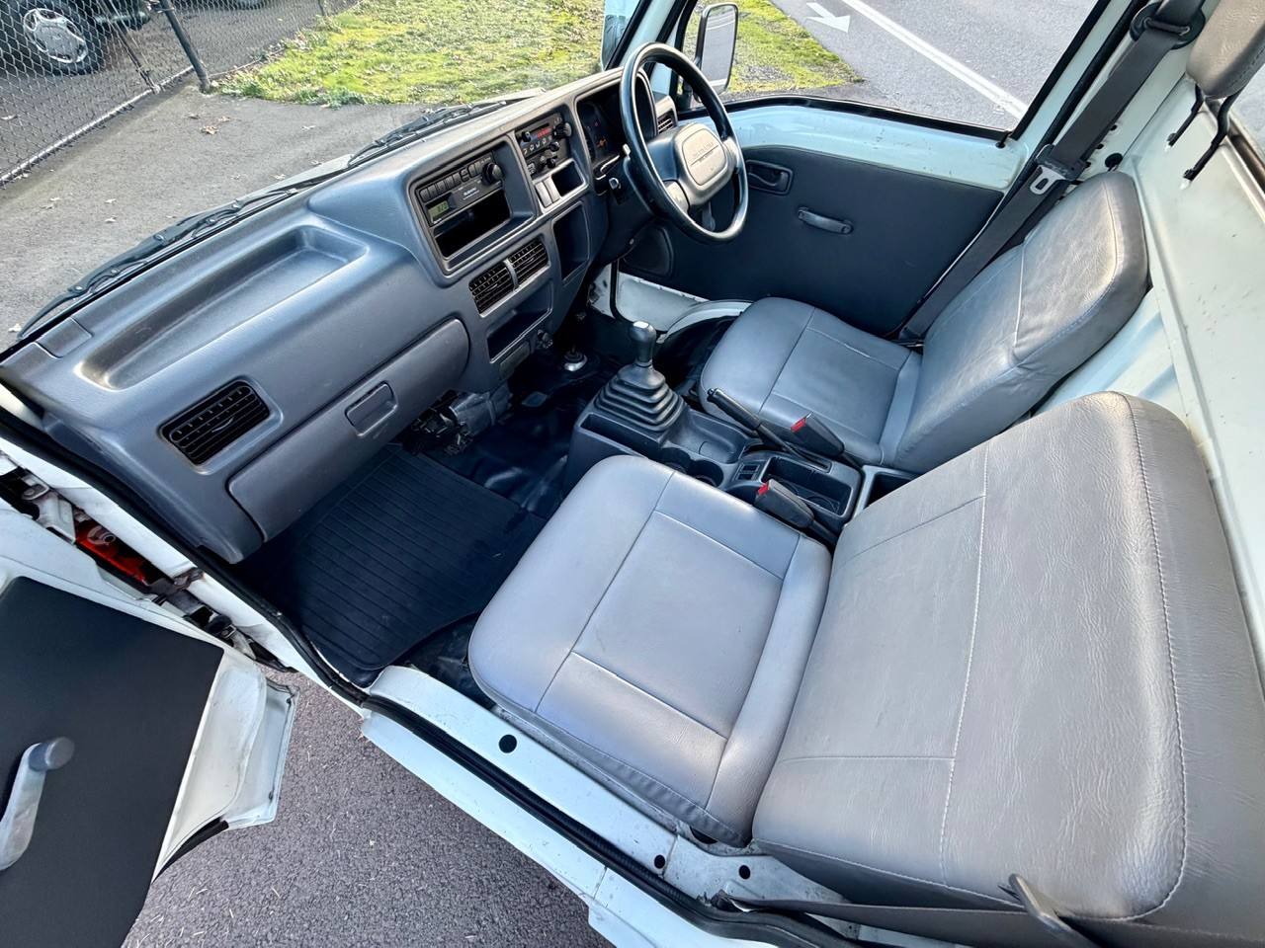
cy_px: 474
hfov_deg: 102.1
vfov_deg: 85.7
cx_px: 632
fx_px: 512
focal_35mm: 14
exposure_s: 1/121
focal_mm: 2.22
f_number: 2.2
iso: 250
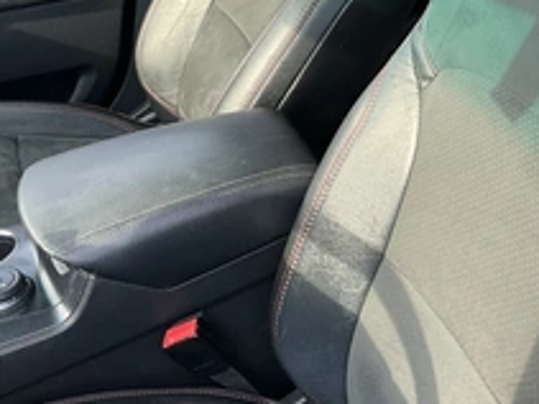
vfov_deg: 26.2
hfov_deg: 33.6
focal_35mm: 55
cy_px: 102
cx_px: 452
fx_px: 856
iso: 32
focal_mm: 3
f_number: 1.8
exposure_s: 1/122
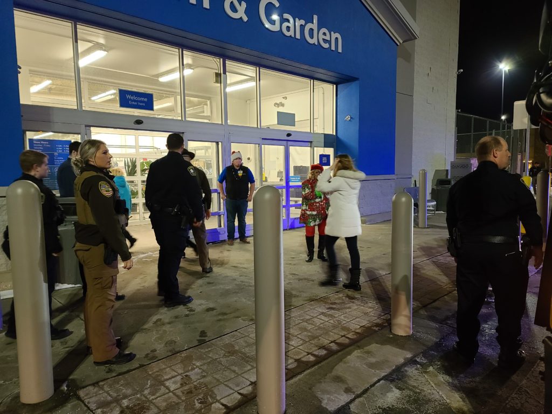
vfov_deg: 54.9
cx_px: 276
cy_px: 207
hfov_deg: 69.4
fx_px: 399
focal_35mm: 25
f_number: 1.8
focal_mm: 7
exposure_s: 1/39
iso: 200
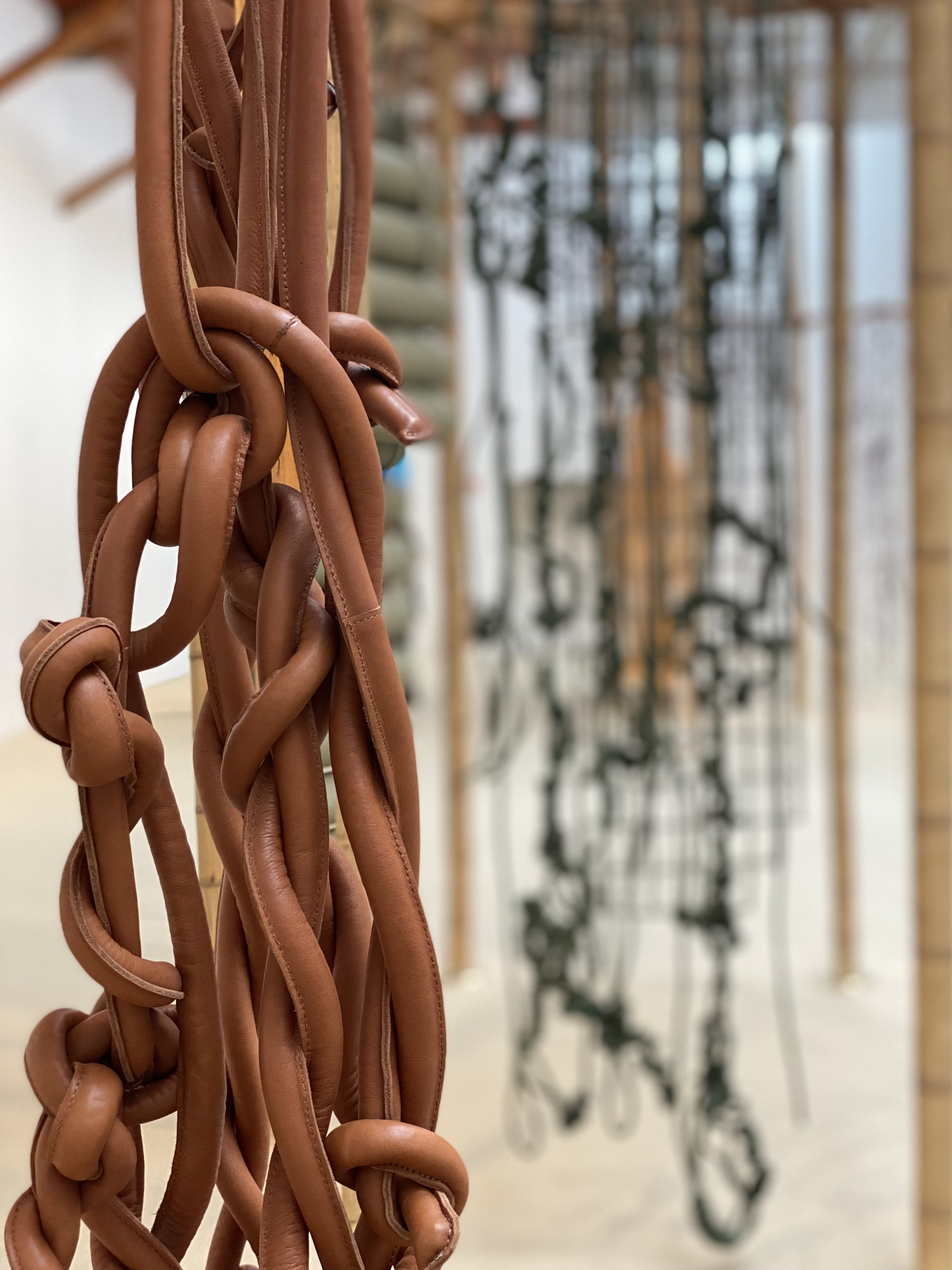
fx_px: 1907
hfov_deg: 28.0
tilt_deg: -1.8
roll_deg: -0.1
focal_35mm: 52
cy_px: 635
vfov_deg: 36.8
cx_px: 476
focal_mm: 6
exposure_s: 1/113
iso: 250
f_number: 2
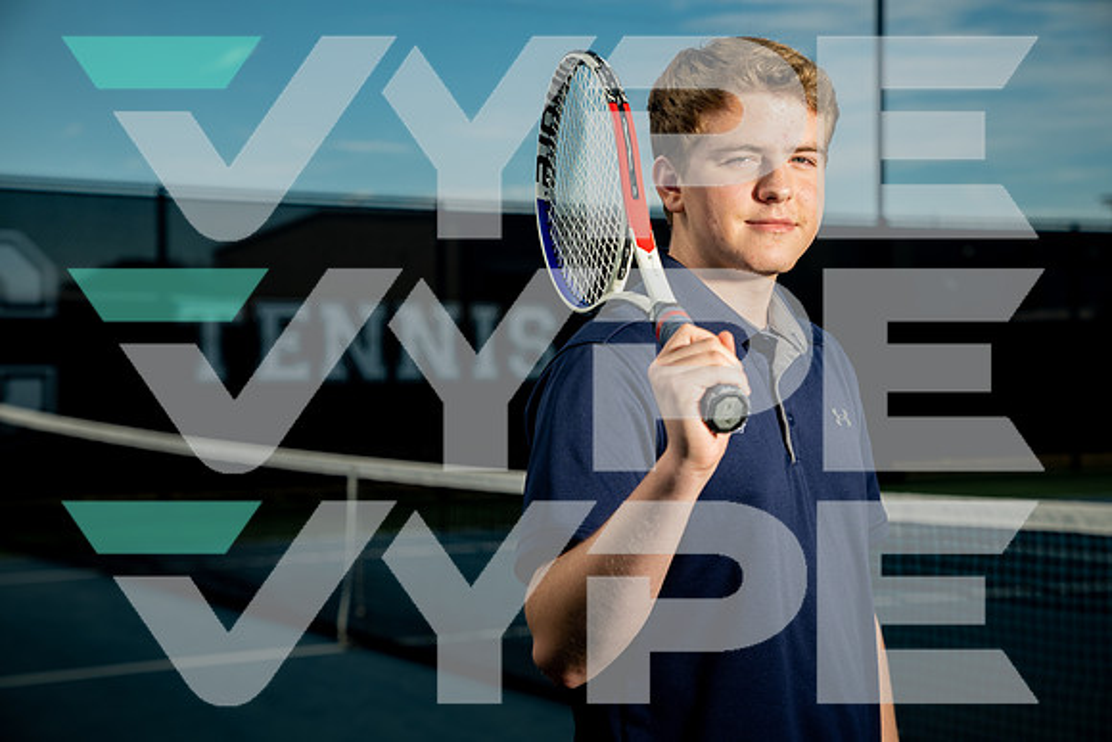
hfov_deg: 31.0
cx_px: 556
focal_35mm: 65
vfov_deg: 20.9
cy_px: 371
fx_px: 2008
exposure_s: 1/250
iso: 100
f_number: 4.5
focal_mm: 65
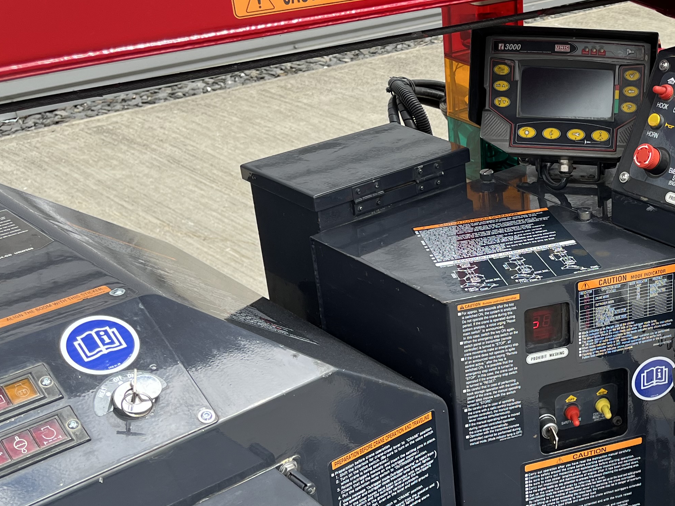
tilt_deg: -25.2
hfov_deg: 33.4
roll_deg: +0.1
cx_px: 658
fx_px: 1033
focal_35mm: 53
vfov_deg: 27.5
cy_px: 275
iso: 50
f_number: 1.6
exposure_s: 1/816
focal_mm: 5.1
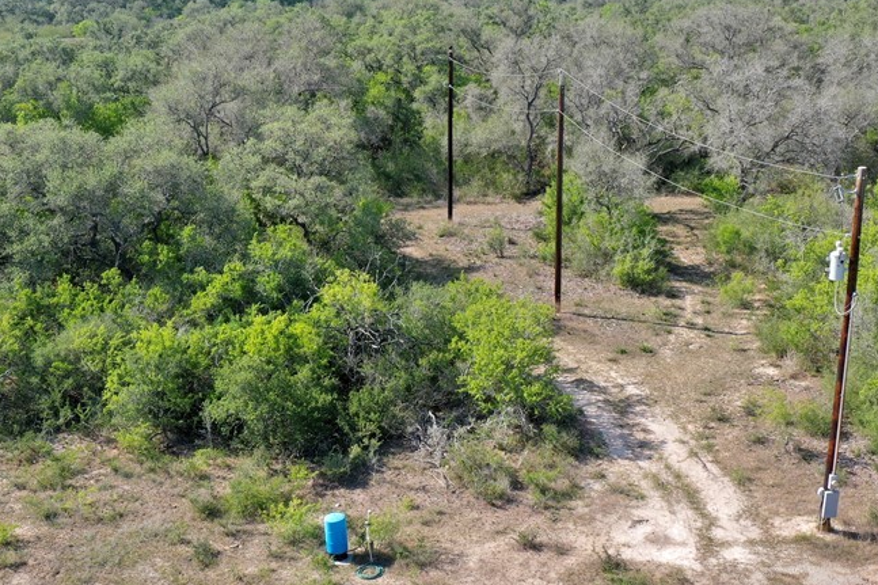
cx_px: 468
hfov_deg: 41.9
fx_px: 1146
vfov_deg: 28.6
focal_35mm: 47
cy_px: 324
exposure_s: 1/320
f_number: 5.6
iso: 100
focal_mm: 10.26
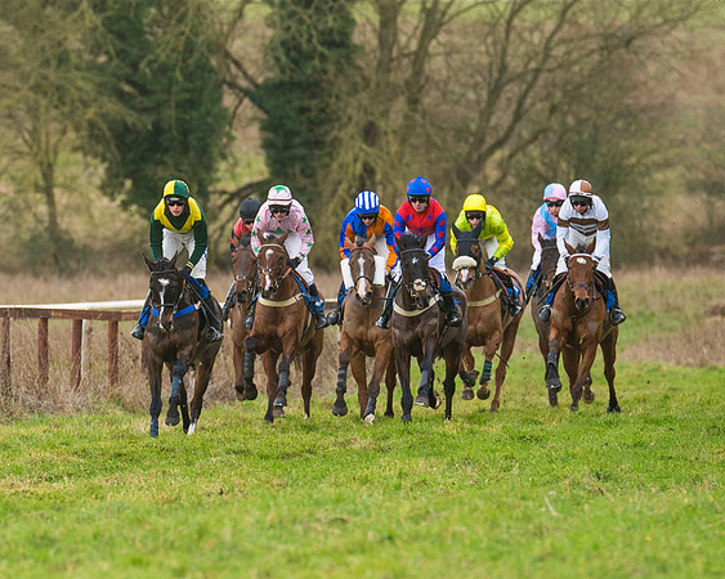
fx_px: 13325
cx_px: 147
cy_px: 211
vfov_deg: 2.5
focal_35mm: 621
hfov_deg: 3.1
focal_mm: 270
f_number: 4
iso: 800
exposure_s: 1/1000
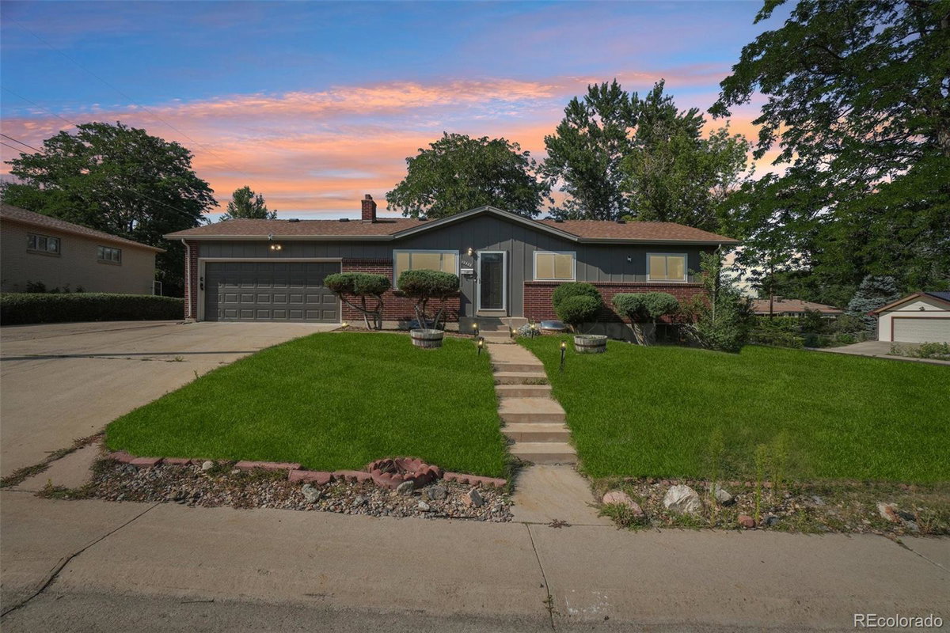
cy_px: 316
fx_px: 396
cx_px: 475
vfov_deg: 77.3
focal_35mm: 15
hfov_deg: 100.4
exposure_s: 1/1000
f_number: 8
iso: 400
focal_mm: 10
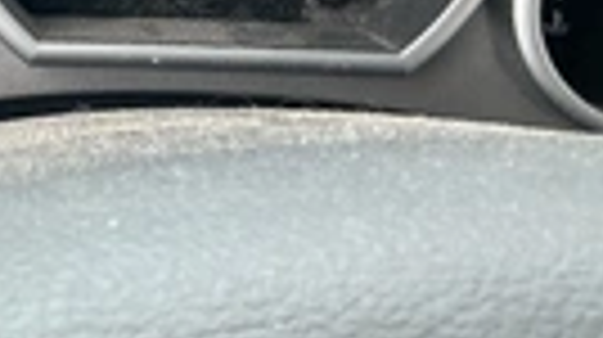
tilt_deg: -25.5
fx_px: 1453
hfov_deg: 22.0
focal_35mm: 91
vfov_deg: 12.5
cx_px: -76
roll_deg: -0.6
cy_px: -198
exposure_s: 1/122
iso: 40
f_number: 1.8
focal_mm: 3
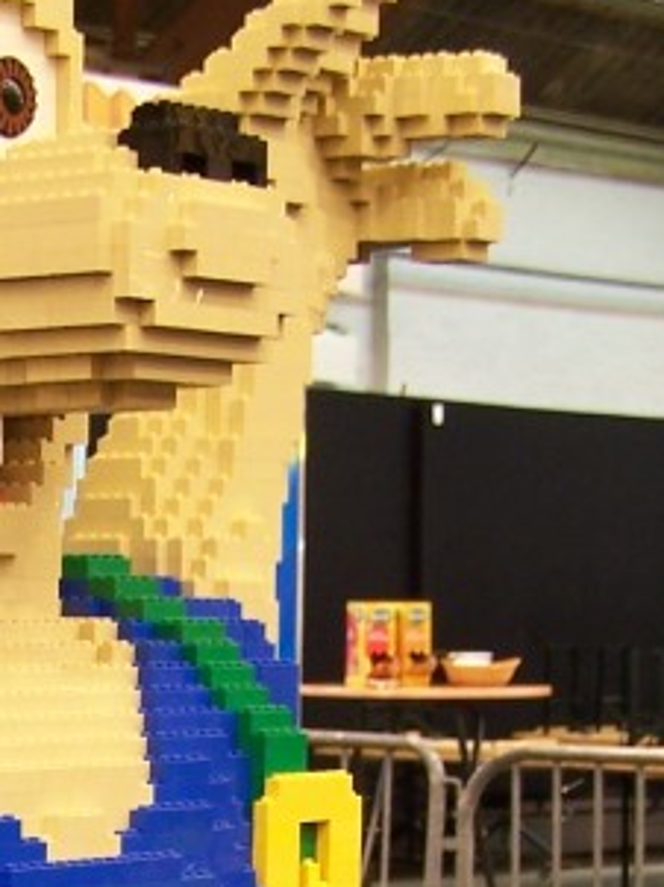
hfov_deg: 11.2
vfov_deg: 14.7
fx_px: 3304
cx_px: -191
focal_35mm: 129
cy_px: 1090
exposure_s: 1/2
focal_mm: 6.3
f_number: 2.8
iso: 80
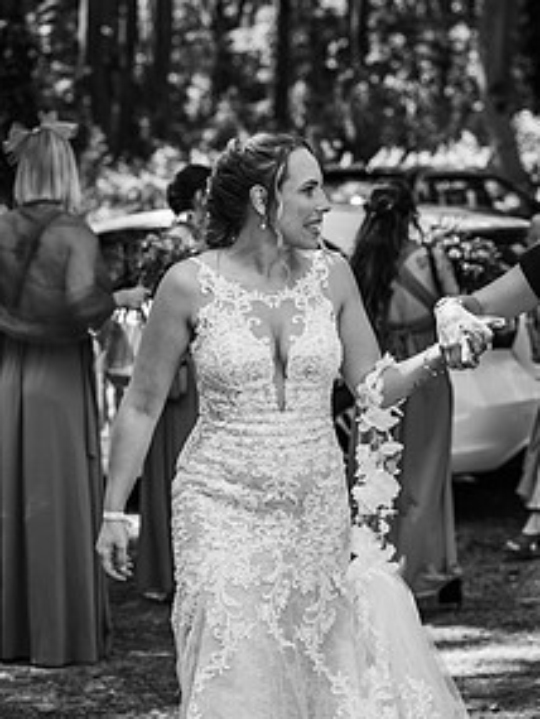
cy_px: 399
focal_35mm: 129
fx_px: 2681
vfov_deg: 15.3
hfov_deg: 11.5
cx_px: 327
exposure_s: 1/250
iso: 100
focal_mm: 85
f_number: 4
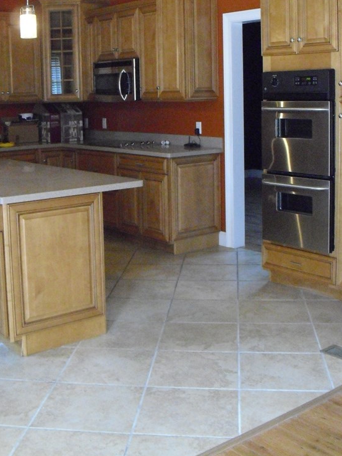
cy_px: 163
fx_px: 658
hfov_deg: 29.0
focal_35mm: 50
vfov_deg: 37.9
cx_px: 135
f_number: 3.1
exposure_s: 1/60
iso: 800
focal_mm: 6.3
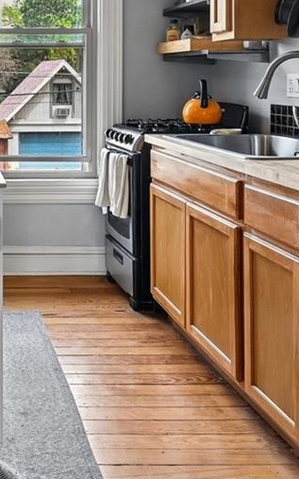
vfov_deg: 41.4
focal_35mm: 45
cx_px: -84
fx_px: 587
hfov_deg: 25.0
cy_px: 63
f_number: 10
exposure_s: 1/25
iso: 400
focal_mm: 14
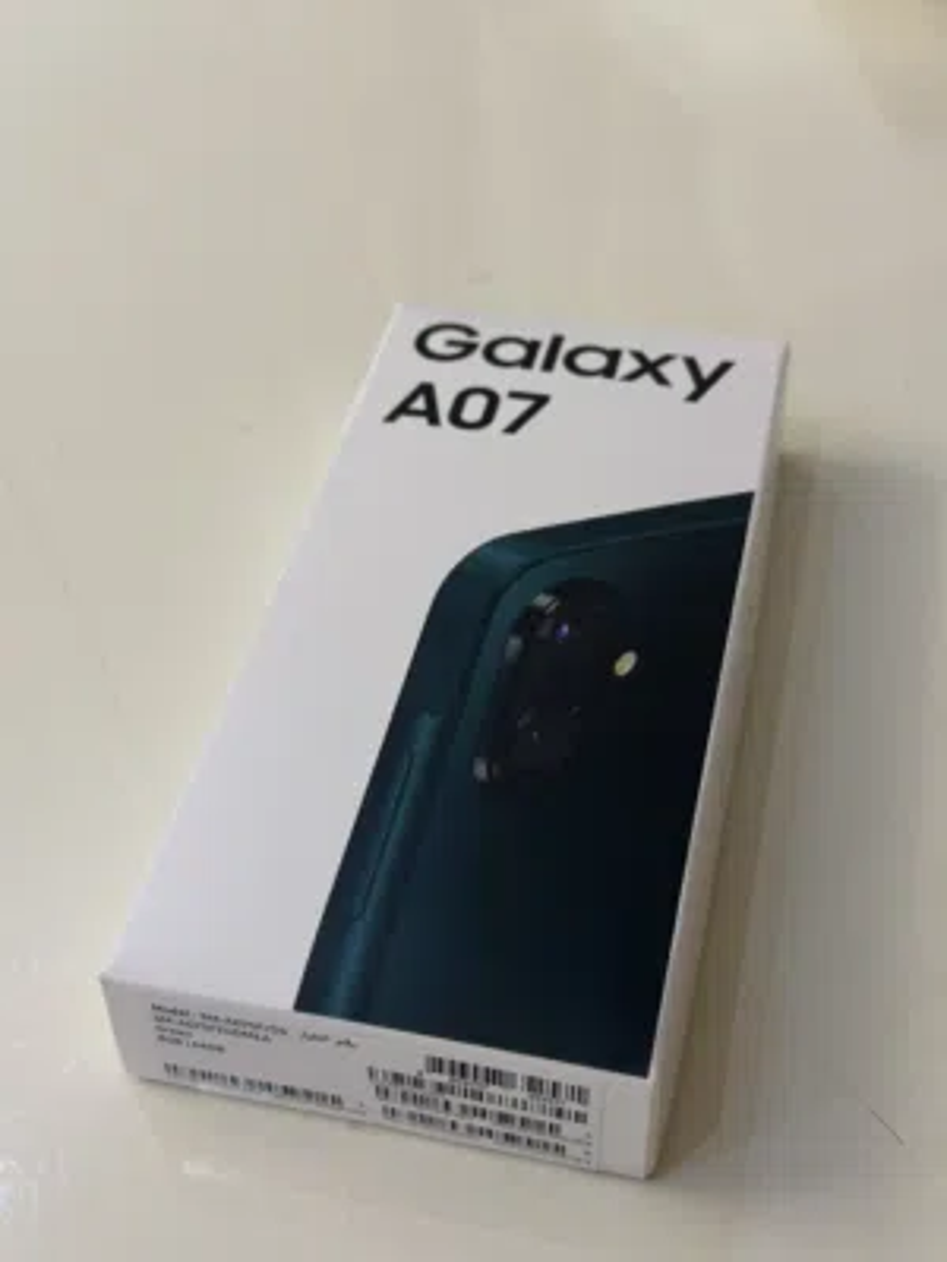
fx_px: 1751
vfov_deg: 39.7
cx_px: 474
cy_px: 631
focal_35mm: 48
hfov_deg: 30.3
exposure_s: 1/33
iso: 320
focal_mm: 6.86
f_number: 1.78
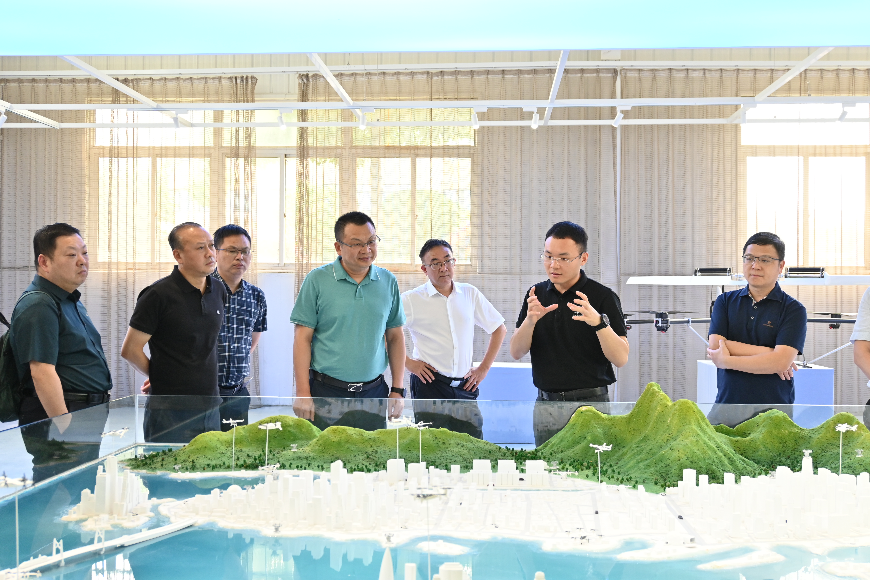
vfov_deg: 33.6
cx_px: 435
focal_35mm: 40
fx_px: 961
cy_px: 290
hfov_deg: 48.7
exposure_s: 1/125
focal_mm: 26.5
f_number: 4.5
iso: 720
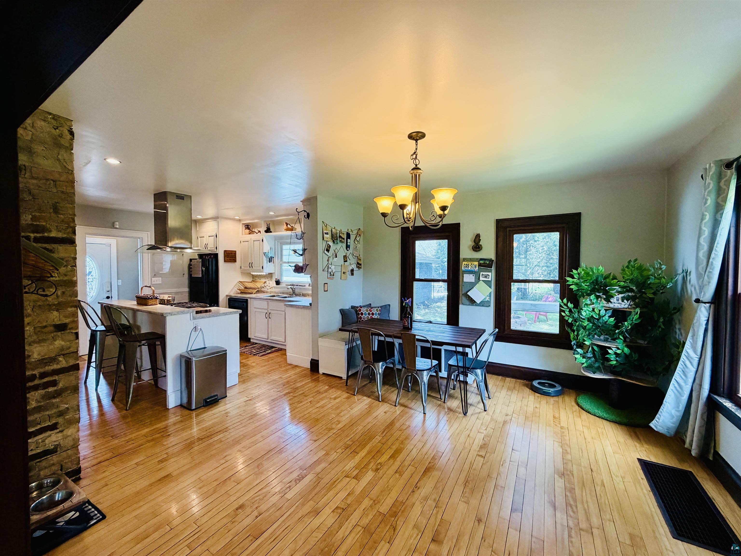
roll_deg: -0.5
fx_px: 300
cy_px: 278
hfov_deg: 102.1
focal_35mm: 14
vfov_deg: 85.7
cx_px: 370
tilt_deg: -1.8
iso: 320
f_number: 2.2
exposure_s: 1/120
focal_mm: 2.22
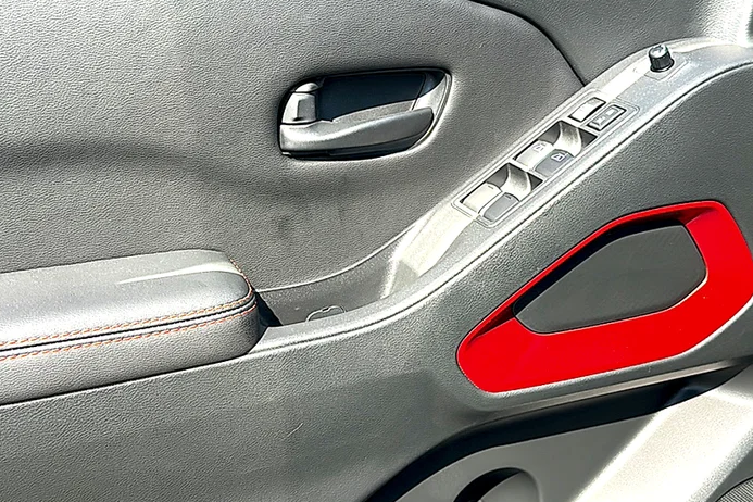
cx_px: 374
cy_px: 236
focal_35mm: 41
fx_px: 858
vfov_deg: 32.6
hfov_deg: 47.4
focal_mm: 6.86
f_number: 1.78
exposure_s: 1/920
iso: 80
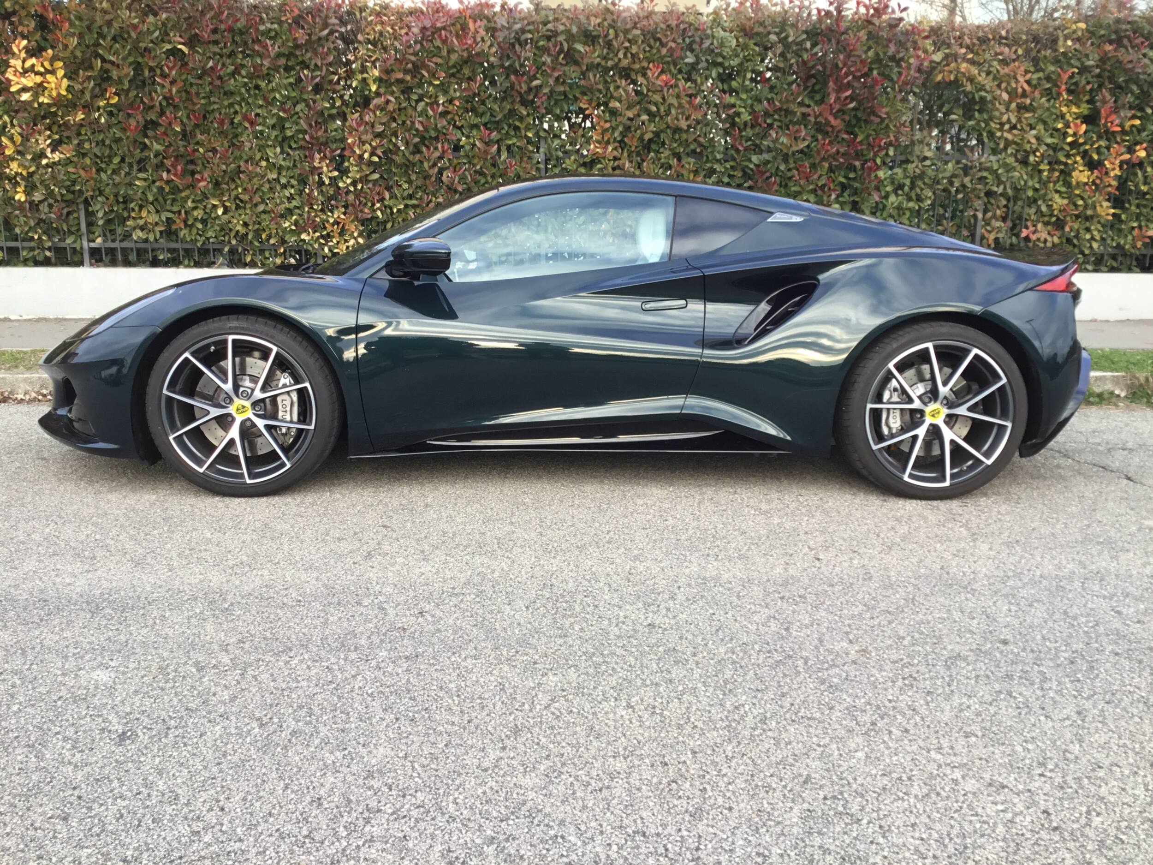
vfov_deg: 45.4
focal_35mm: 31
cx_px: 576
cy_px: 432
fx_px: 1033
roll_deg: +0.1
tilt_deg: -12.5
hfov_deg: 58.4
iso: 25
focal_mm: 3.3
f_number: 2.4
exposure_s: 1/107
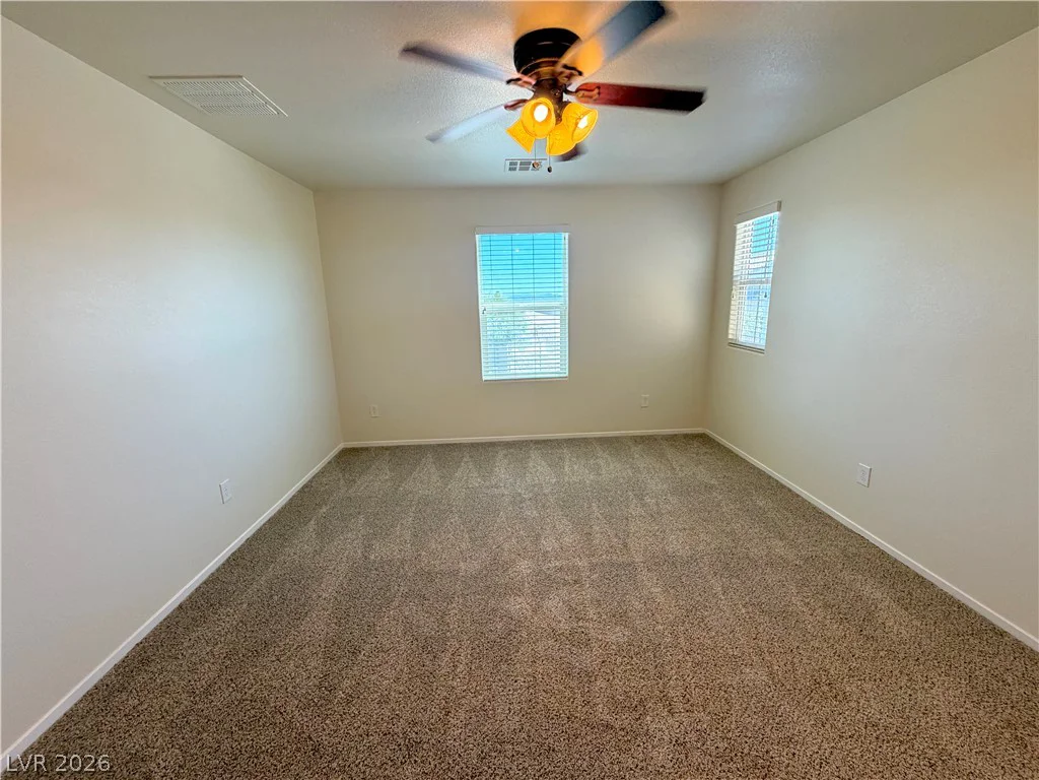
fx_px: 420
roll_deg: +2.4
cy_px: 390
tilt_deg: -12.7
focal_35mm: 14
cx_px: 520
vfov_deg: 85.7
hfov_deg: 102.1
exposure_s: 1/120
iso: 160
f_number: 2.2
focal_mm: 2.22
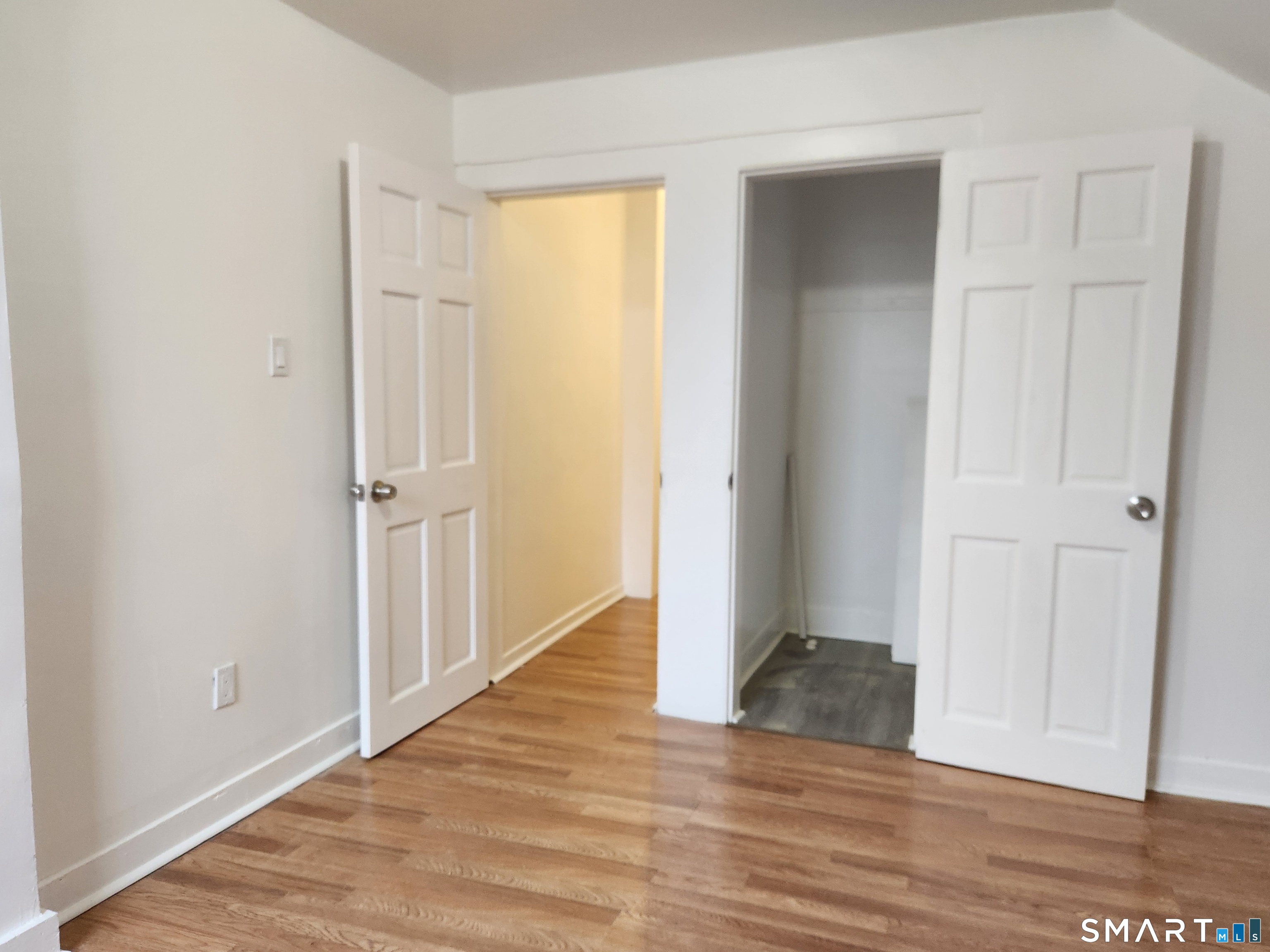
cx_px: 635
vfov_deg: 58.9
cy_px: 476
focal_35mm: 23
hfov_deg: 73.9
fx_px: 844
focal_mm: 5.4
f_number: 1.8
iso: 200
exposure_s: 1/120
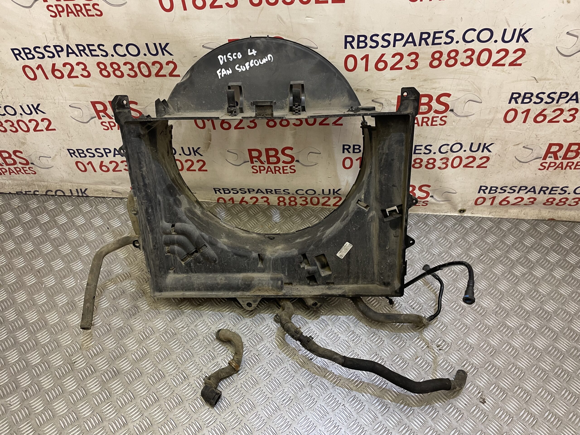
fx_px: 436
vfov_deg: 53.1
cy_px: 218
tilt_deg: -48.1
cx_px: 290
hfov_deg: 67.3
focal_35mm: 26
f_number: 1.6
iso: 80
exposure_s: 1/50
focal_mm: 4.2
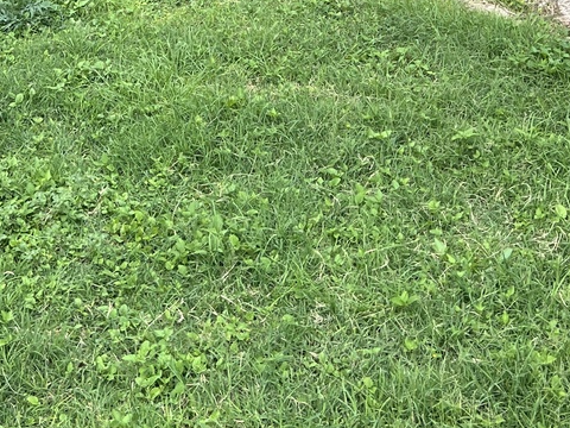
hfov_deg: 24.9
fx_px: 1284
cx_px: 200
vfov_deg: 17.0
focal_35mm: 78
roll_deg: +1.8
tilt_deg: -4.5
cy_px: -226
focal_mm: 5.7
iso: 50
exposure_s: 1/1724
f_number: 1.5
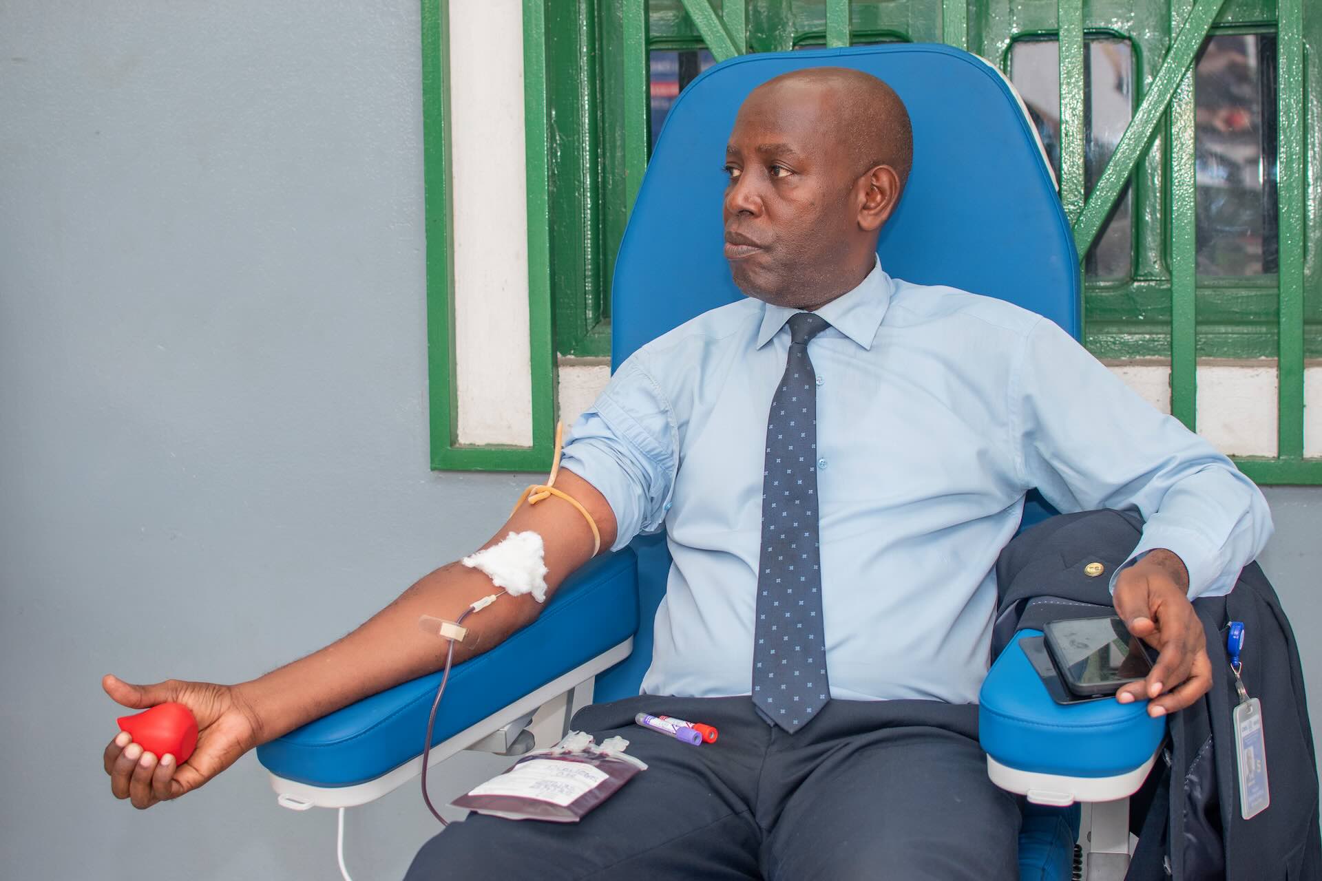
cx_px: 661
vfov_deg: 25.8
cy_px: 440
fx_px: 1928
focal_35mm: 52
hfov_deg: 37.9
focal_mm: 35
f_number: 3.5
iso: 400
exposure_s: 1/80
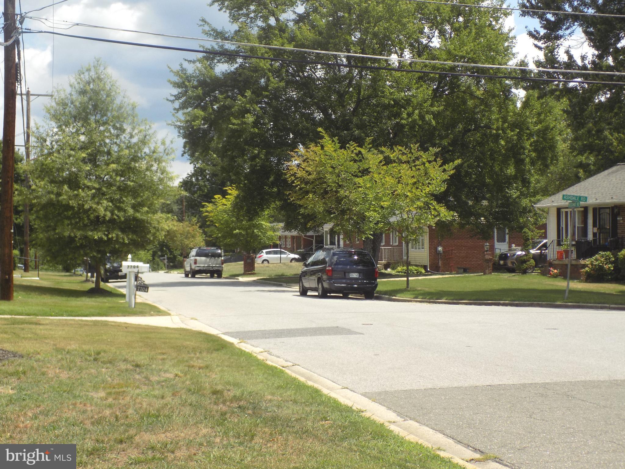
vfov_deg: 22.6
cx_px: 312
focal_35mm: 65
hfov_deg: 29.8
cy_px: 234
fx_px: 1174
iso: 80
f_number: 4.1
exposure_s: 1/640
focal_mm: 11.5
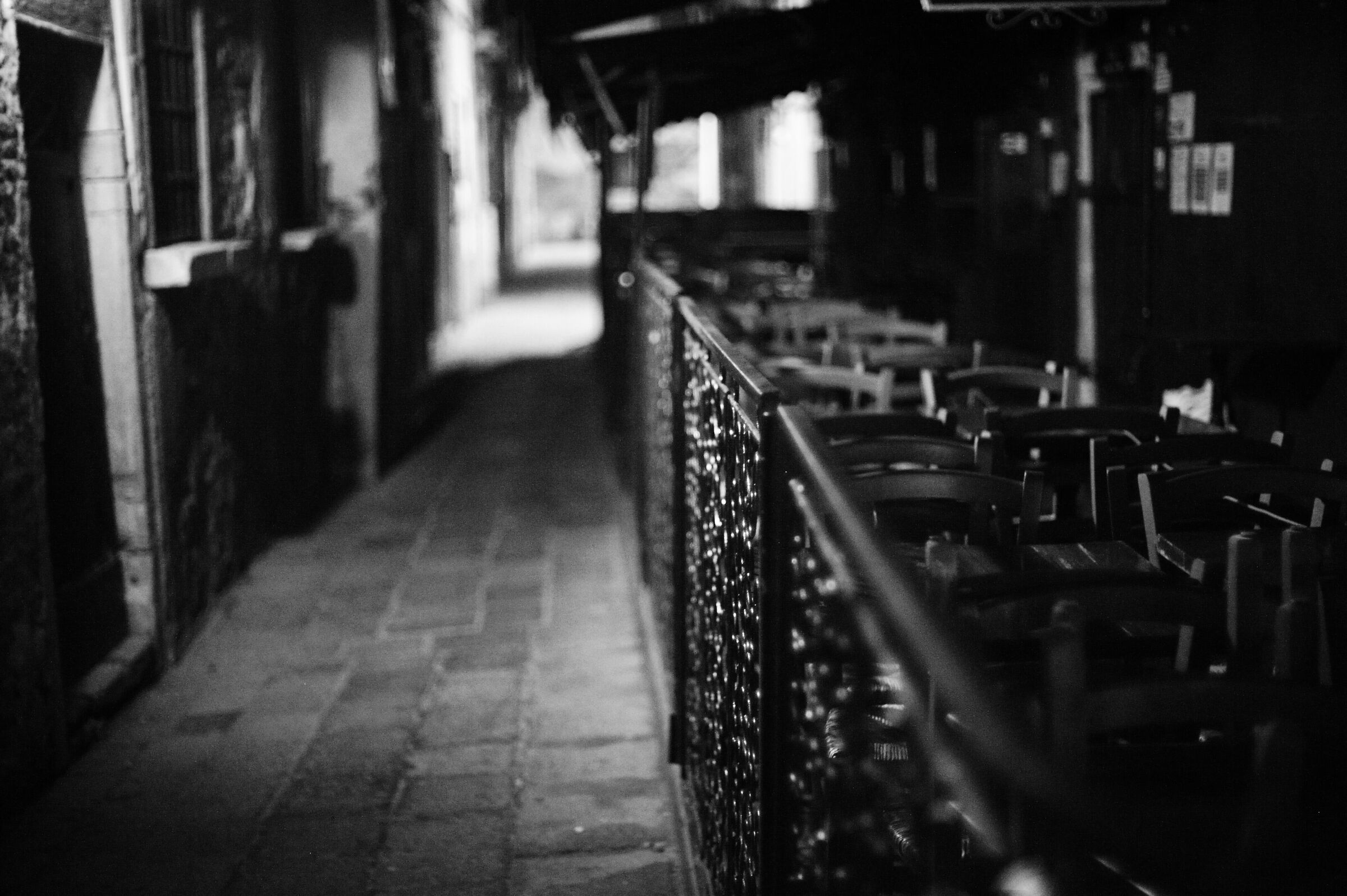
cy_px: 448
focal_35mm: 50
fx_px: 1870
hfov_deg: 39.6
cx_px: 674
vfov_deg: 27.0
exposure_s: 1/60
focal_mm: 50
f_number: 1.4
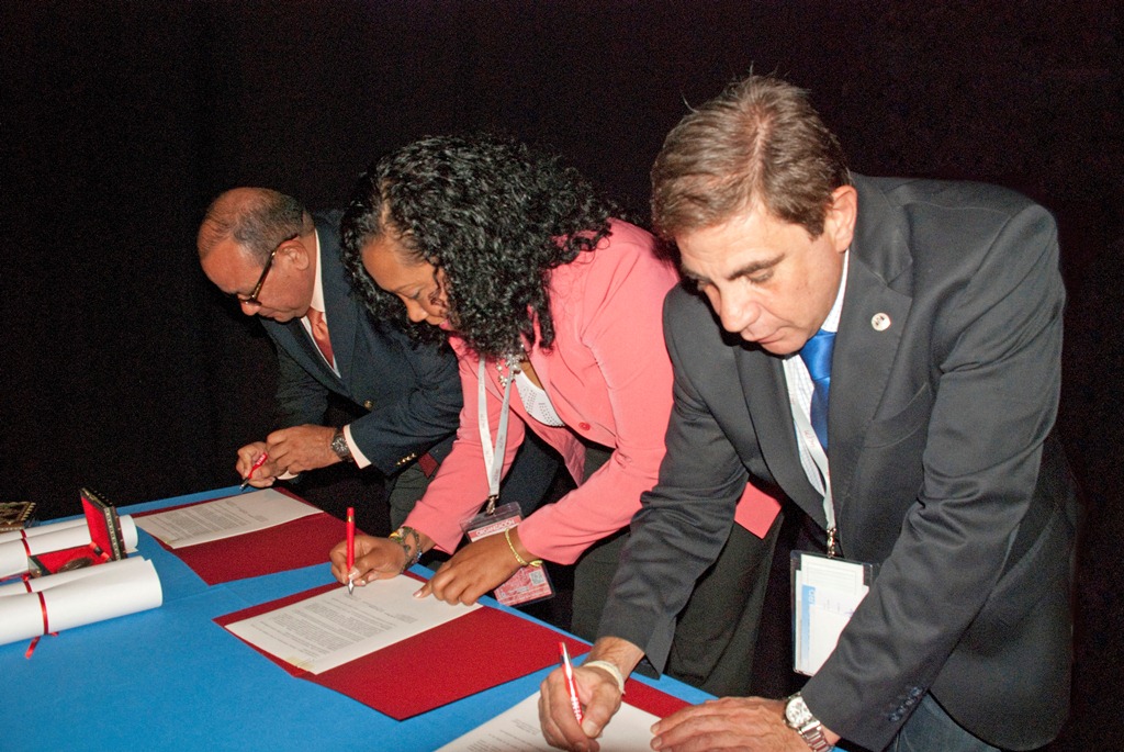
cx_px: 562
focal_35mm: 27
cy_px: 376
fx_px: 844
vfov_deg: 48.0
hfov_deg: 67.3
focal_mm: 18
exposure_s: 1/60
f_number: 5
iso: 800
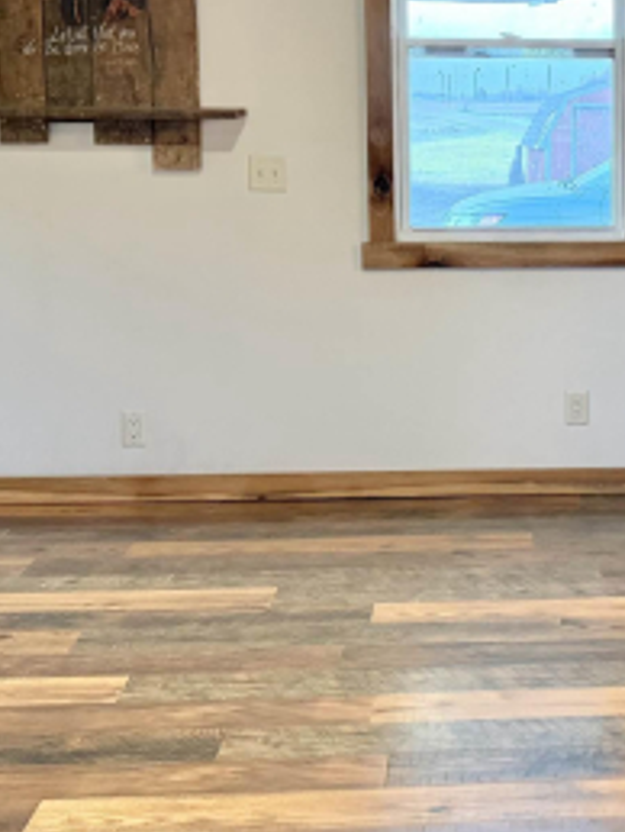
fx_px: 1490
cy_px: 264
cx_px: 614
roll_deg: -0.5
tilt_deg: -4.2
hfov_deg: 22.8
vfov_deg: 30.9
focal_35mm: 62
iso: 400
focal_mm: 6.76
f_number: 1.78
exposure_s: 1/60
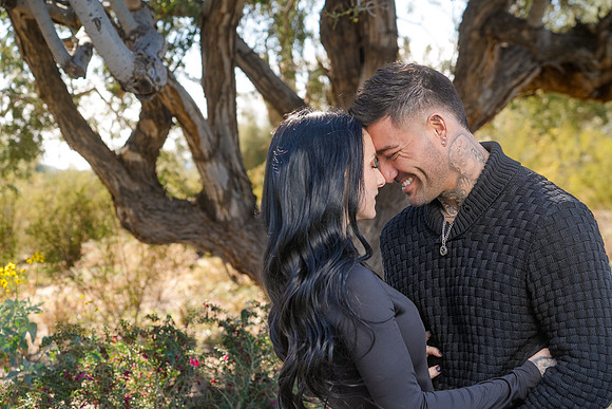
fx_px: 1275
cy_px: 204
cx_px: 306
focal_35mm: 75
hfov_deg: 27.0
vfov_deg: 18.2
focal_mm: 75
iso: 200
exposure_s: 1/250
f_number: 5.6
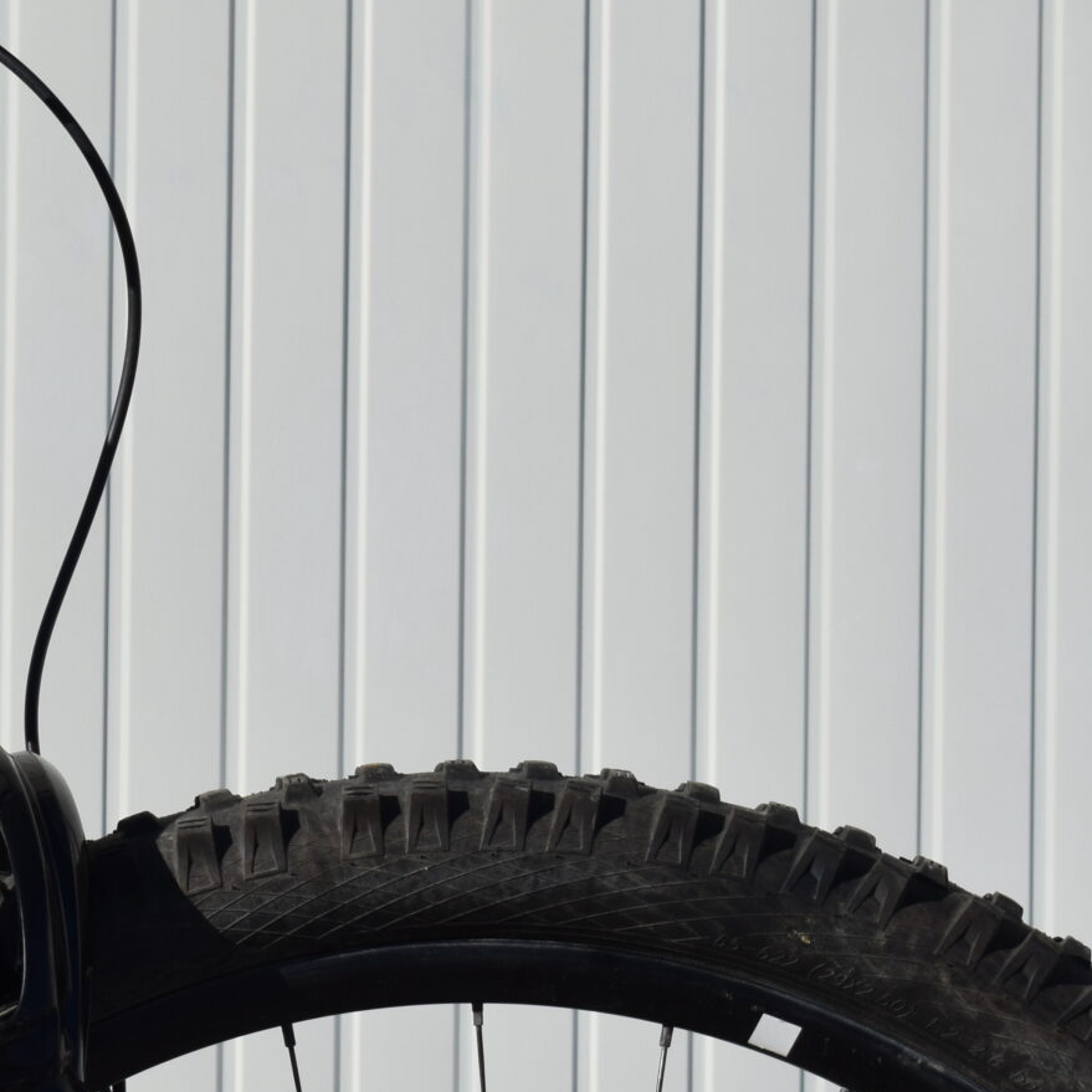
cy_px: 709
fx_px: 7289
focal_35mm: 204
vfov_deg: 8.6
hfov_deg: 8.5
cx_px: -138
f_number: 10
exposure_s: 1/400
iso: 200
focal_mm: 55
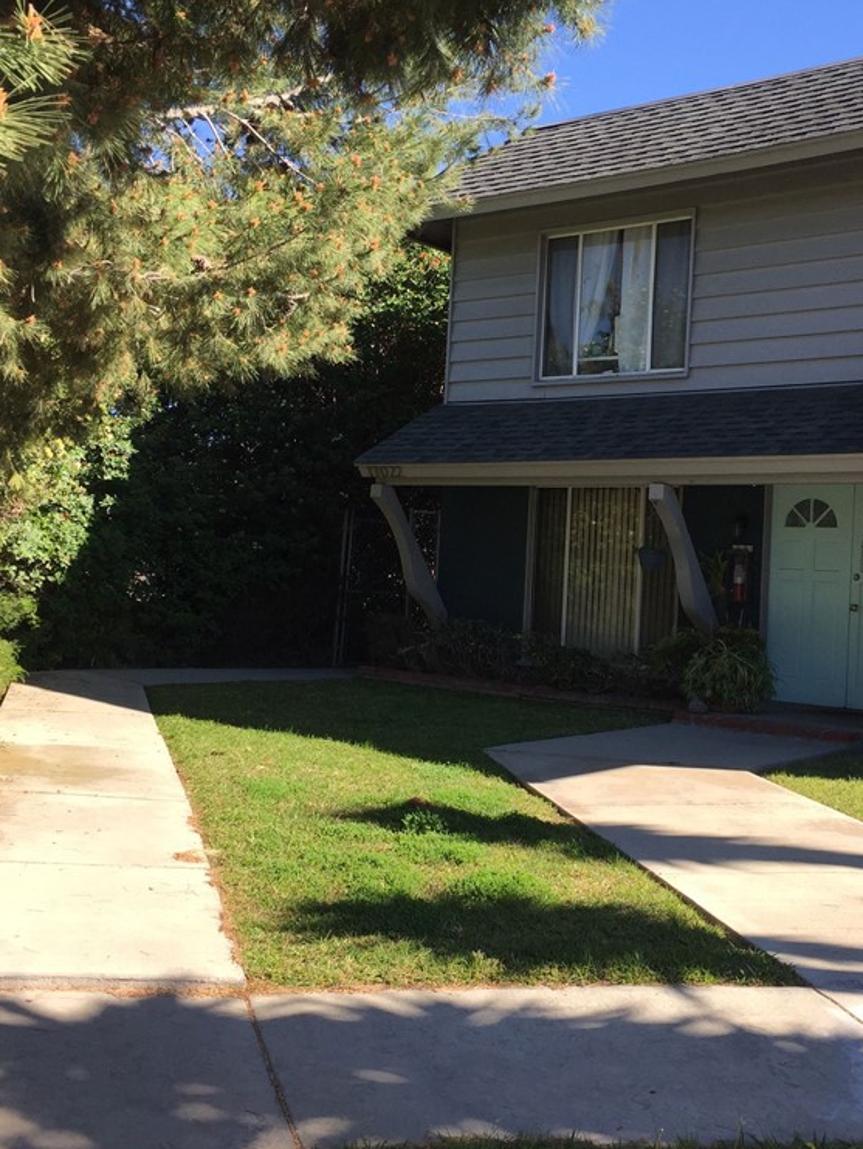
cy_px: 542
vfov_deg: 46.8
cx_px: 548
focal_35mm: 40
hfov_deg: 35.7
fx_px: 1329
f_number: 2.2
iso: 32
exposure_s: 1/842
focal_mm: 4.15
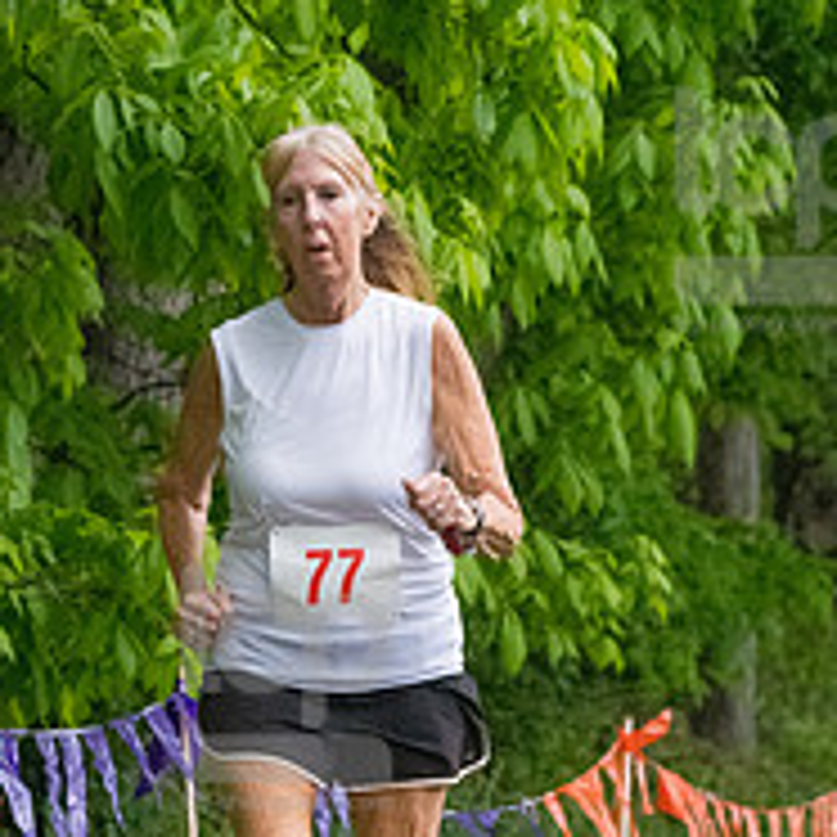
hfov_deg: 5.4
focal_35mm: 322
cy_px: 688
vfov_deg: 5.4
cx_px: 286
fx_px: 8809
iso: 6400
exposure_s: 1/1250
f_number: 5.6
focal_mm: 105
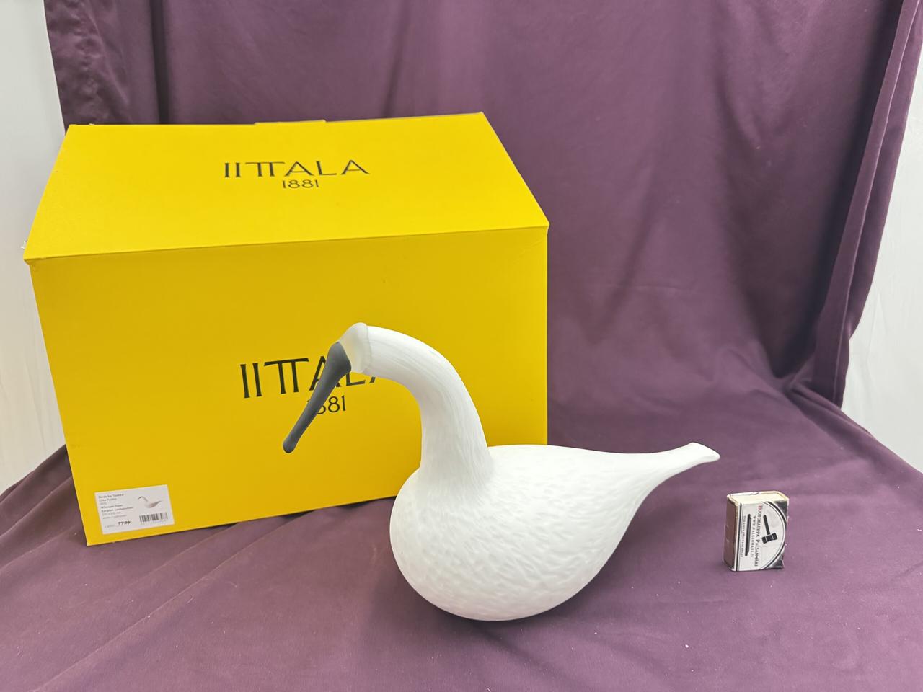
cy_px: 346
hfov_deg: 71.6
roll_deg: -1.1
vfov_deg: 56.8
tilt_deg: -19.0
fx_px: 640
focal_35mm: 24
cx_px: 462
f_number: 1.78
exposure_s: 1/33
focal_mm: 6.76
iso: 800
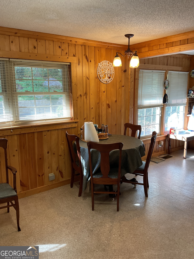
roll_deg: -0.5
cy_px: 130
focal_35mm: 29
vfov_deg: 61.7
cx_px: 97
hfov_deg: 48.2
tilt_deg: -10.0
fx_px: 217
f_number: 1.8
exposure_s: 1/60
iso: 50
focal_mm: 3
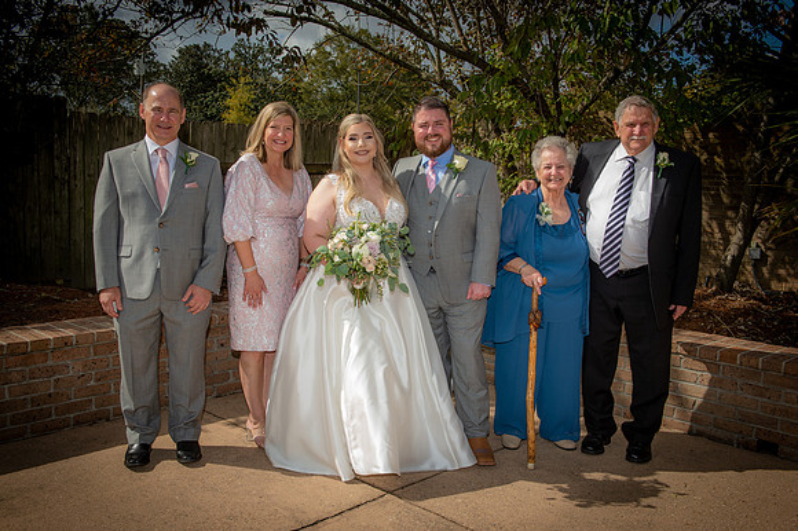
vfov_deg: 41.1
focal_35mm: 32
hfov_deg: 58.7
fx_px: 709
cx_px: 399
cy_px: 266
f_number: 8
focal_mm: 32
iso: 50
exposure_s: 1/200
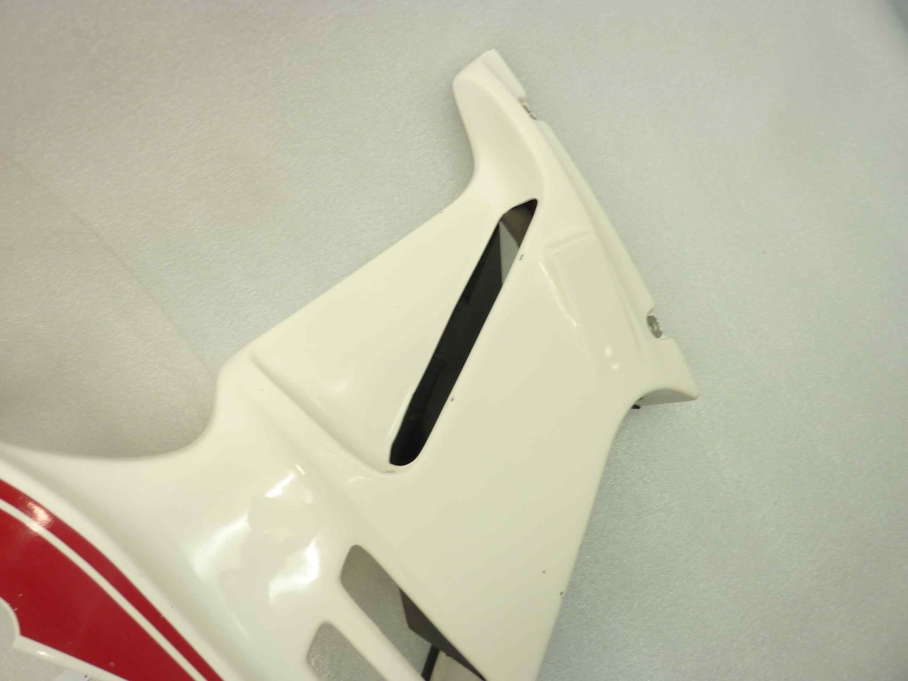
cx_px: 454
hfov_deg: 69.4
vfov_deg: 54.9
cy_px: 340
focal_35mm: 25
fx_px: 656
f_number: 3.3
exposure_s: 1/20
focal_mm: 4.1
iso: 80
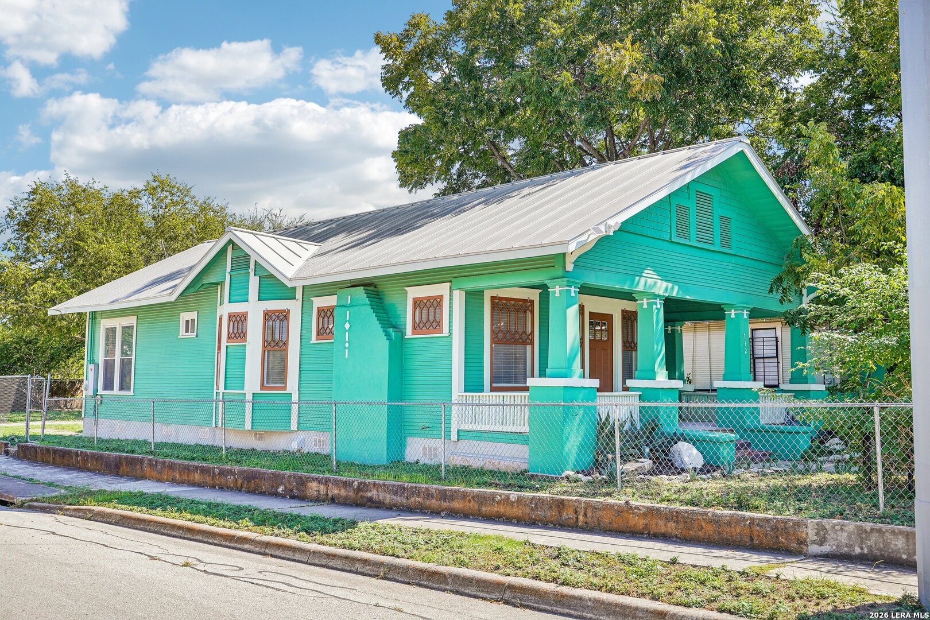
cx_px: 465
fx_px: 891
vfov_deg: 38.4
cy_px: 310
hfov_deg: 55.1
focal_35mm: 34
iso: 100
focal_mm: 34.5
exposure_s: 1/160
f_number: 8
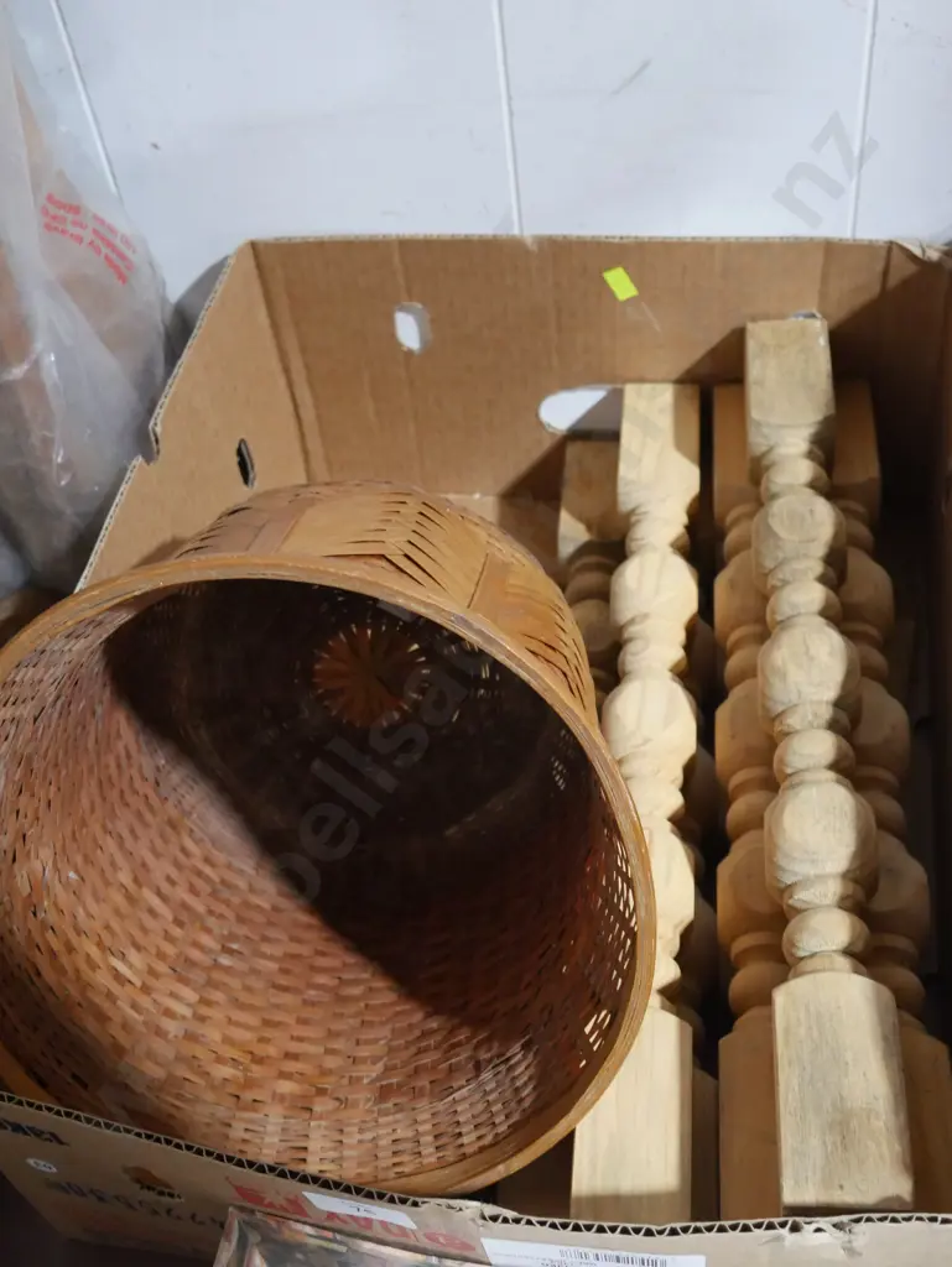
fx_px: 1466
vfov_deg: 46.8
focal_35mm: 40
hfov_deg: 36.0
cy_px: 634
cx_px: 476
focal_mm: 20
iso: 3200
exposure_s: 1/60
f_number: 4.5
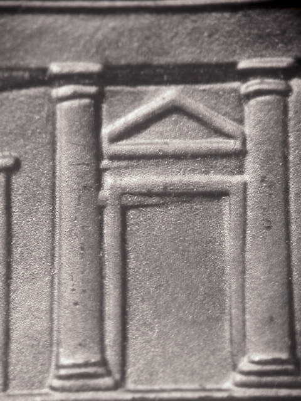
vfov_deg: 17.4
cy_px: 200
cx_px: 150
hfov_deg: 13.1
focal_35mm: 113
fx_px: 1310
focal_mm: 23.5
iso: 100
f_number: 4.2
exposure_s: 1/16.7
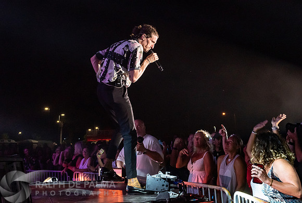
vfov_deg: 31.0
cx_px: 145
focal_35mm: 43
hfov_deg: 45.0
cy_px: 72
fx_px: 364
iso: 1600
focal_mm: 27
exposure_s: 1/160
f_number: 6.3
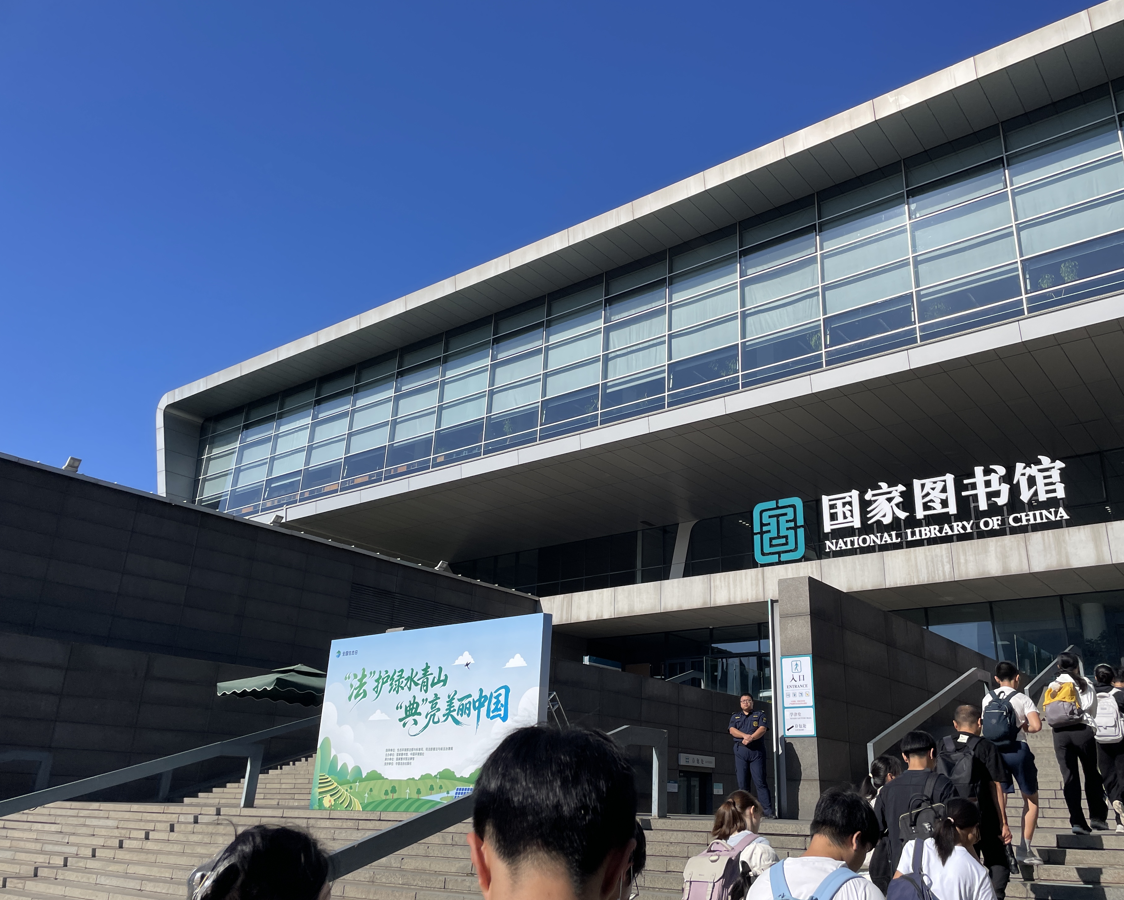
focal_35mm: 28
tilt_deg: +25.3
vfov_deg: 51.5
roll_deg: -3.2
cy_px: 457
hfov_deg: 62.1
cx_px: 616
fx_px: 932
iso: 32
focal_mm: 4.2
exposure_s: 1/3861
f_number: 1.6
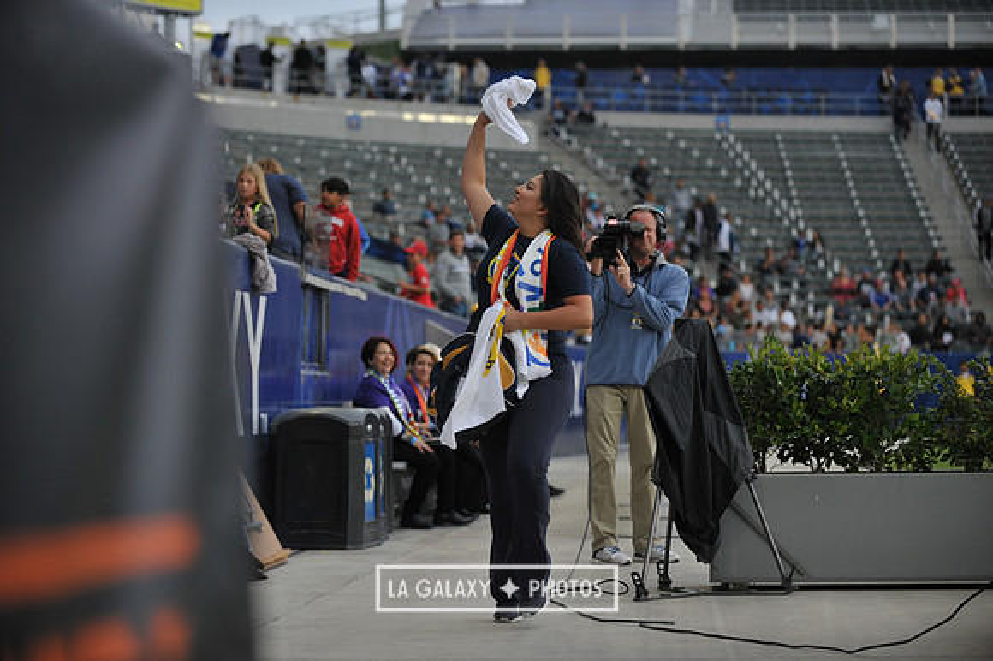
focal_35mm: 98
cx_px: 496
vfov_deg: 13.9
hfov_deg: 20.8
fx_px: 2702
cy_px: 330
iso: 800
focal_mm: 98
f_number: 2.8
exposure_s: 1/800
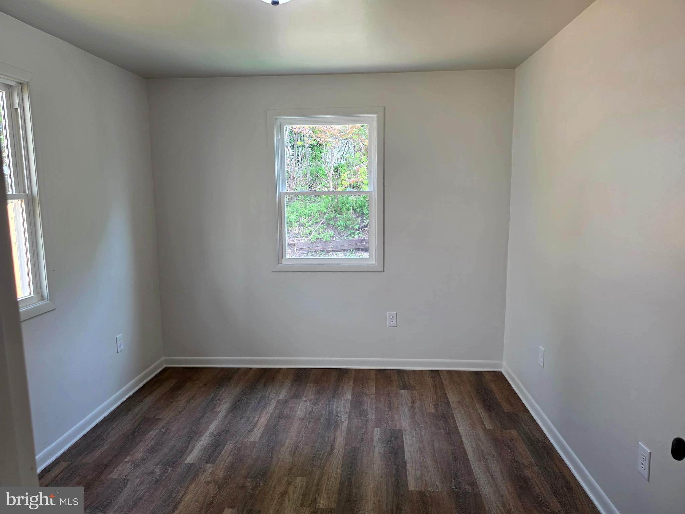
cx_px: 342
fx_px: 455
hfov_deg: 73.9
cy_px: 257
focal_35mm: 23
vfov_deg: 58.9
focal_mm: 6.5
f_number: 1.4
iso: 50
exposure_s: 1/120
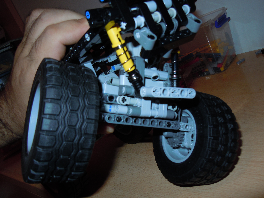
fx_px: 229
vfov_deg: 46.8
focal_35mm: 30
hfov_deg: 60.0
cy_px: 99
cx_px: 132
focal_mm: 5.4
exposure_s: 1/30
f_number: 3.5
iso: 100
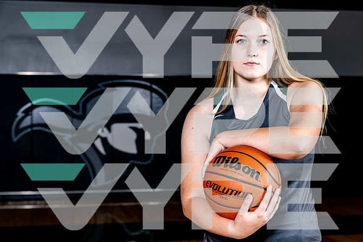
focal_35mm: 69
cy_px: 121
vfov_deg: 19.7
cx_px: 182
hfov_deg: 29.2
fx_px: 696
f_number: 5.6
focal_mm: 69
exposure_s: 1/125
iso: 250
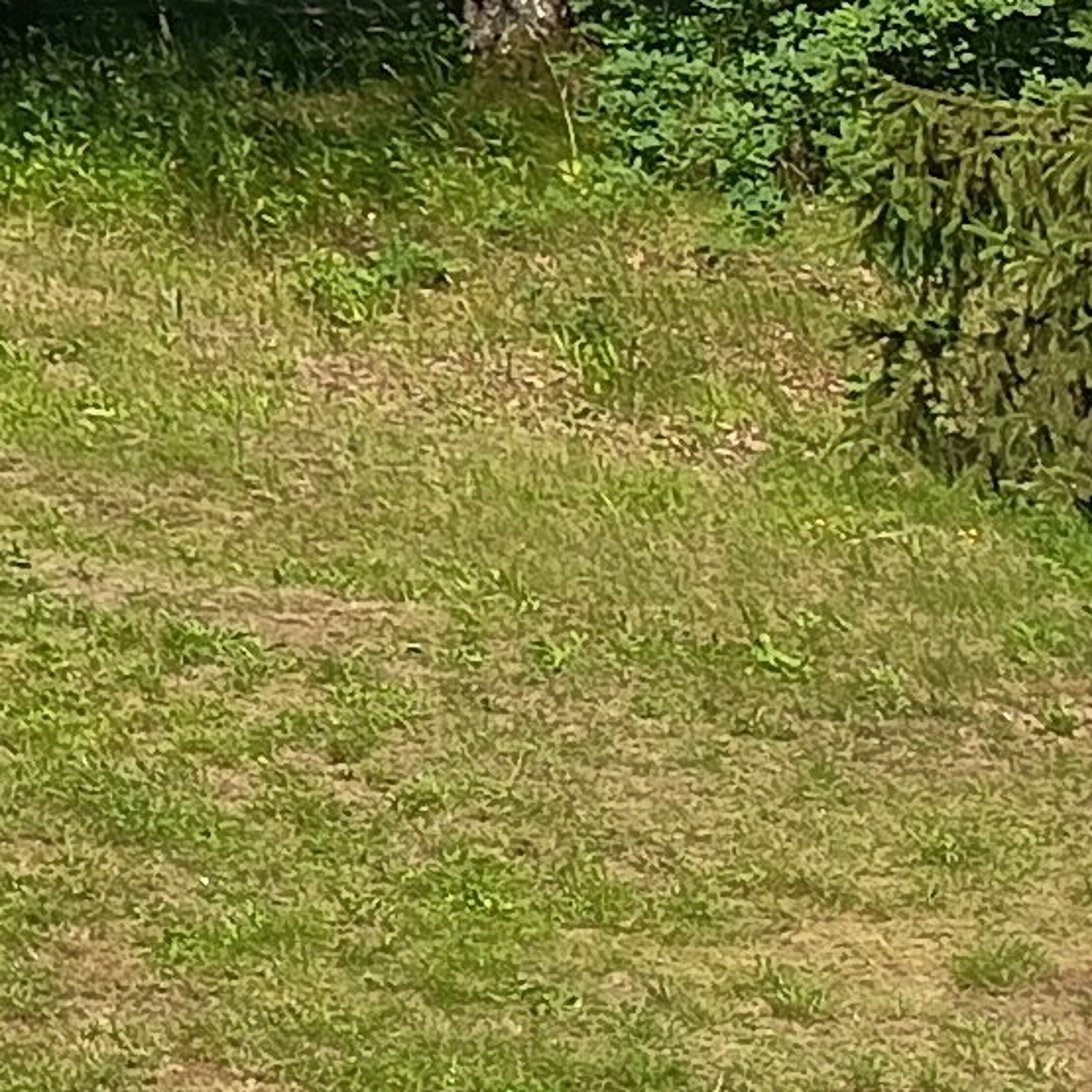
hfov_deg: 8.9
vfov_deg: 10.3
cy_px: -1232
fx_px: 5461
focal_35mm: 153
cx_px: -2400
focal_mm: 5.27
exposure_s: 1/332
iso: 50
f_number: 1.7
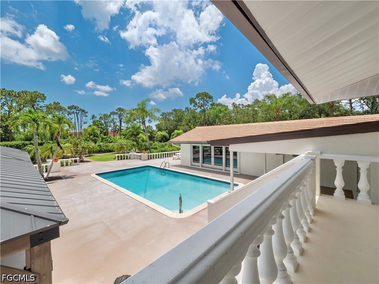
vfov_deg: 85.7
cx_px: 190
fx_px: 153
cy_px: 142
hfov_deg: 102.1
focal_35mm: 14
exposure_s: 1/640
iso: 200
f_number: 7.1
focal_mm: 7
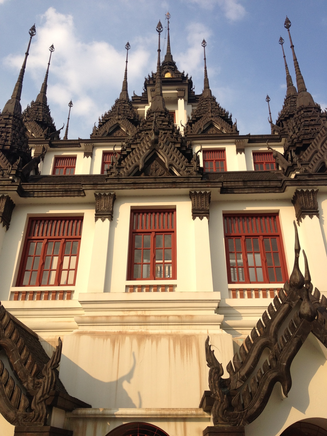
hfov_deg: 40.7
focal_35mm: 35
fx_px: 441
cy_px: 218
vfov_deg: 52.6
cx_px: 164
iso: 64
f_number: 2.4
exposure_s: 1/1151
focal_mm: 4.28
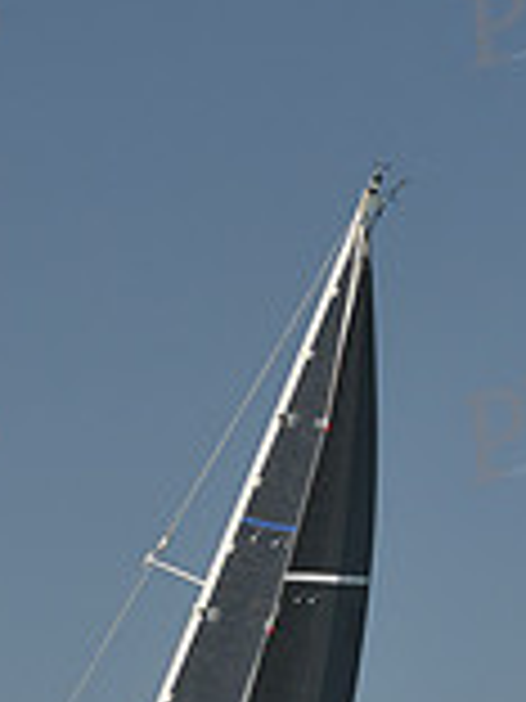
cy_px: 666
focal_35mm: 251
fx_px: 5085
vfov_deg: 7.9
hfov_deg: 5.9
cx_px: 232
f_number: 5.6
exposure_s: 1/1000
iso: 280
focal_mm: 70
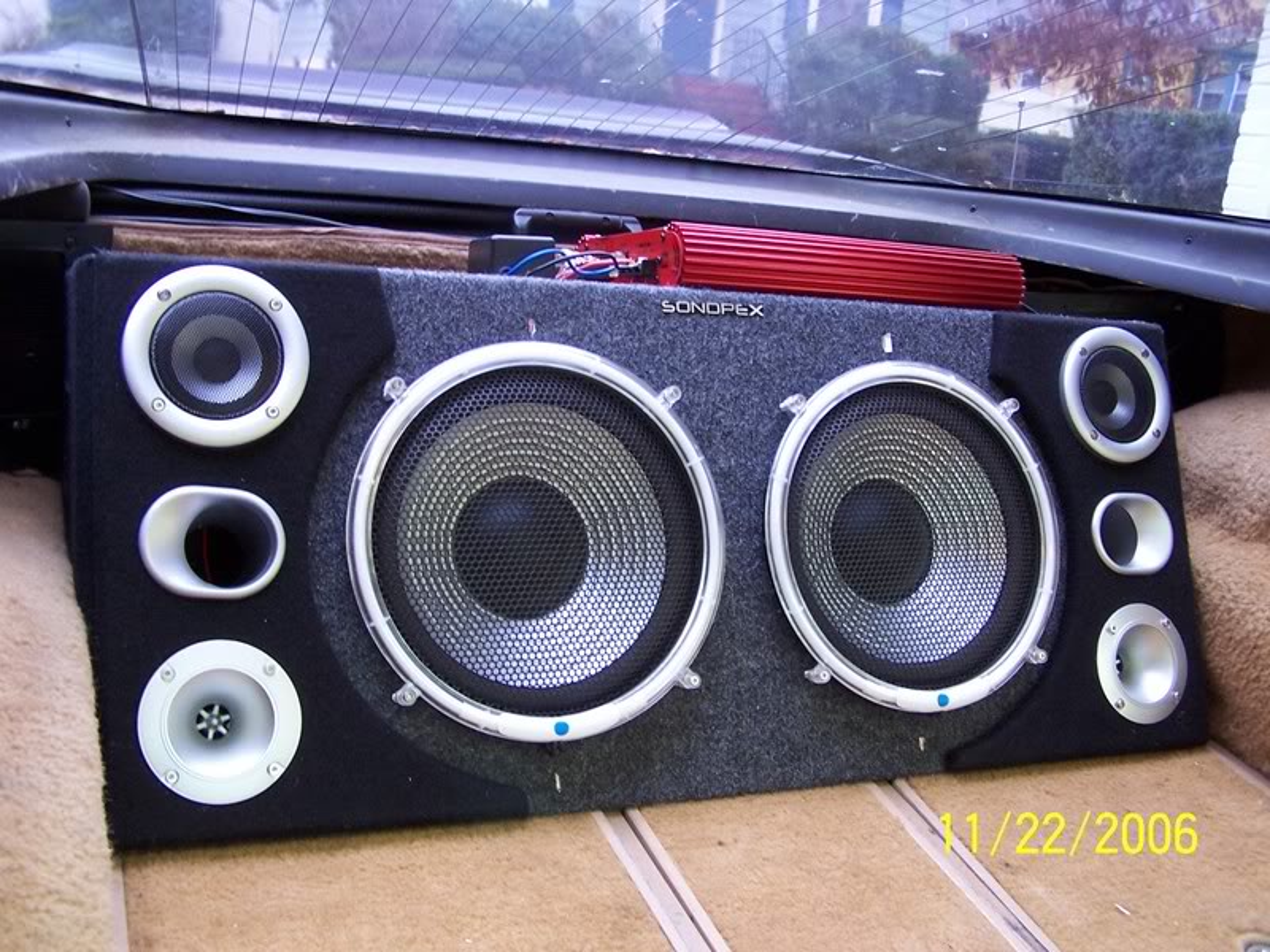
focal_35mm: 38
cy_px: 476
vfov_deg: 37.7
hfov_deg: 49.0
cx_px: 635
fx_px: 1394
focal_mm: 6.3
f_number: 2.8
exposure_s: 1/8
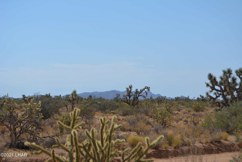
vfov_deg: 16.6
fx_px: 555
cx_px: 121
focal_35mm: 82
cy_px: 81
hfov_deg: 24.6
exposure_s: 1/2000
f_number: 8
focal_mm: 55
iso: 400
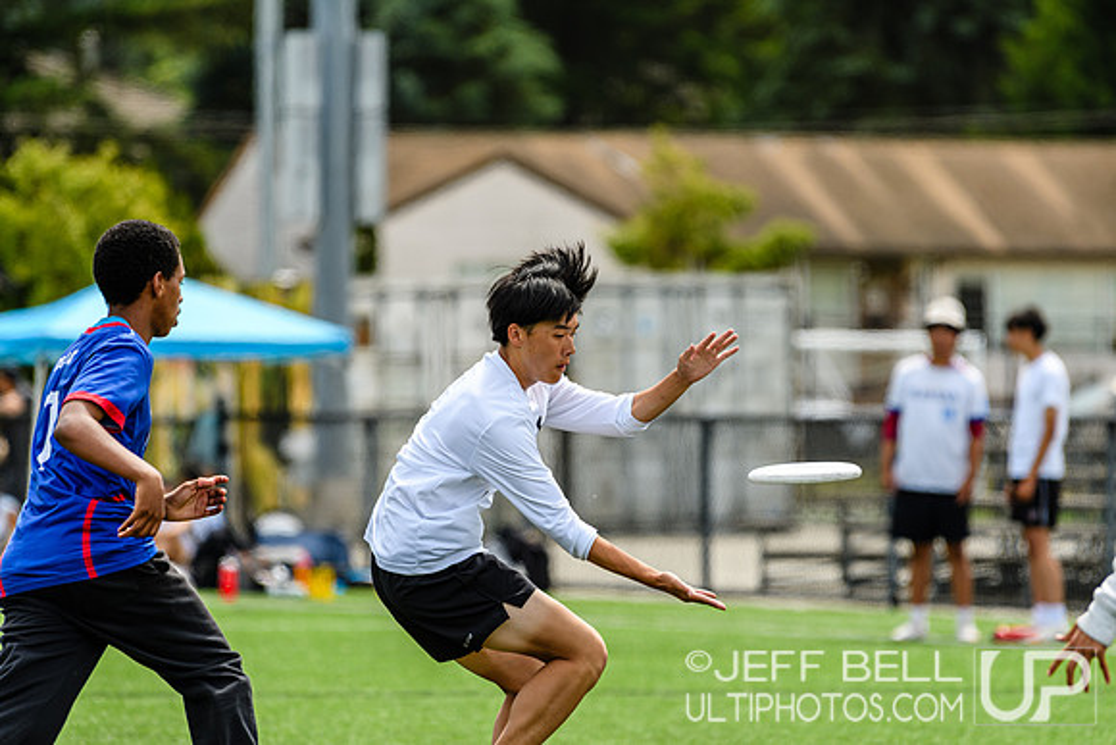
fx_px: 9302
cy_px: 372
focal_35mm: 300
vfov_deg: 4.6
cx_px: 558
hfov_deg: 6.9
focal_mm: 200
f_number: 3.2
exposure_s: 1/1250
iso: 100
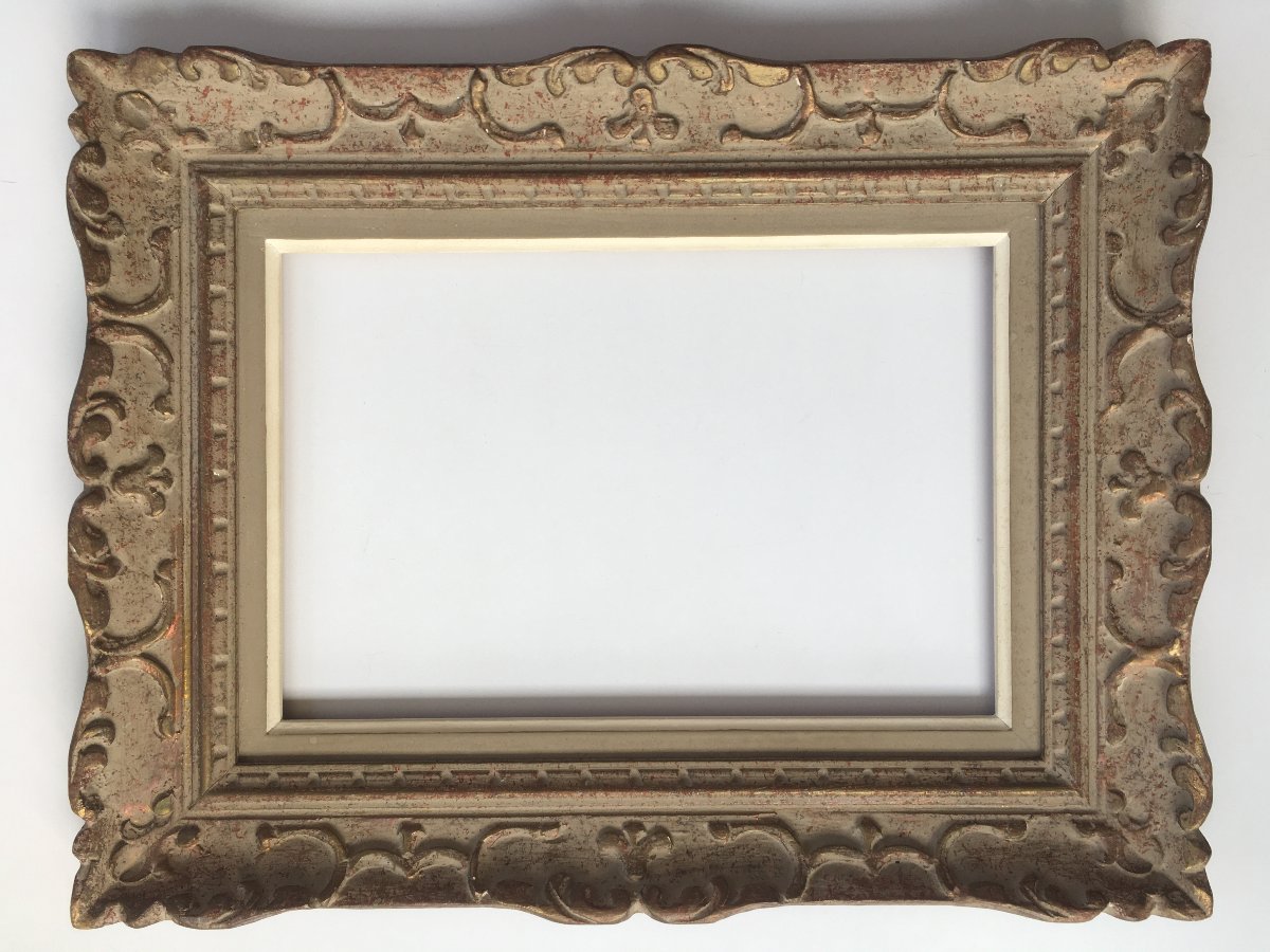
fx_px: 1064
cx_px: 635
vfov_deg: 48.2
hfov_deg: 61.7
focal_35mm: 29
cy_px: 476
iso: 25
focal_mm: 4.15
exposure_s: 1/100
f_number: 2.2
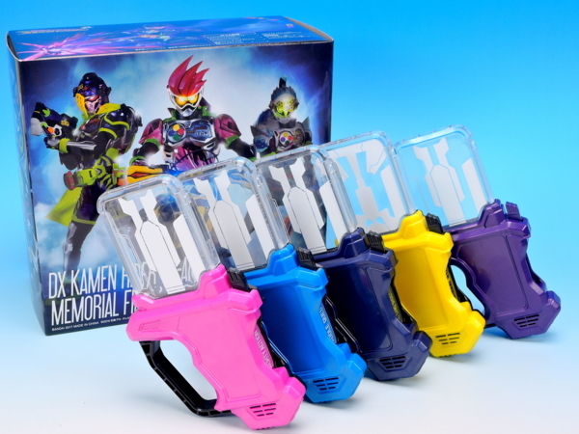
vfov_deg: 26.6
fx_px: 920
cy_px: 217
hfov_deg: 34.9
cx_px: 290
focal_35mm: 55
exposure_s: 1/1.3
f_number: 6.3
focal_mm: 11.8
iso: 80
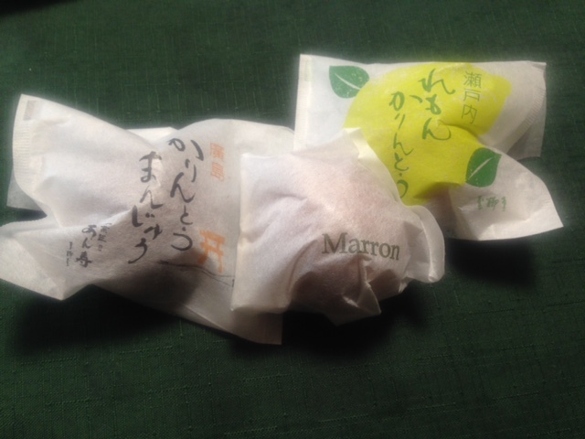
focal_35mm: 33
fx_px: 558
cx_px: 292
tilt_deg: -67.5
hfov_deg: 55.4
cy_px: 220
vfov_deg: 42.9
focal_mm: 4.12
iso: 64
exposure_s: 1/20
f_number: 2.4
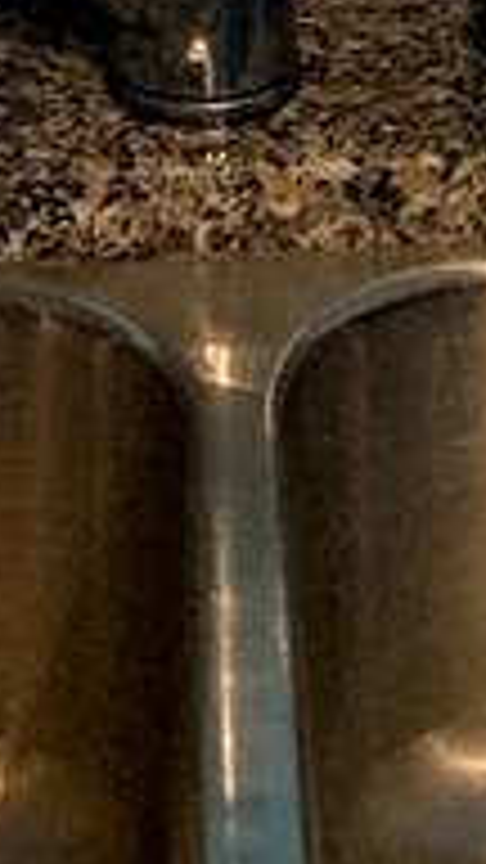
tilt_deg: -7.1
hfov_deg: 6.9
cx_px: 333
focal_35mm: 177
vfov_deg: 10.1
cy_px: -1395
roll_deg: +0.4
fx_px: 4055
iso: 100
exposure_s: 1/120
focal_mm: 4.25
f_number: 1.8
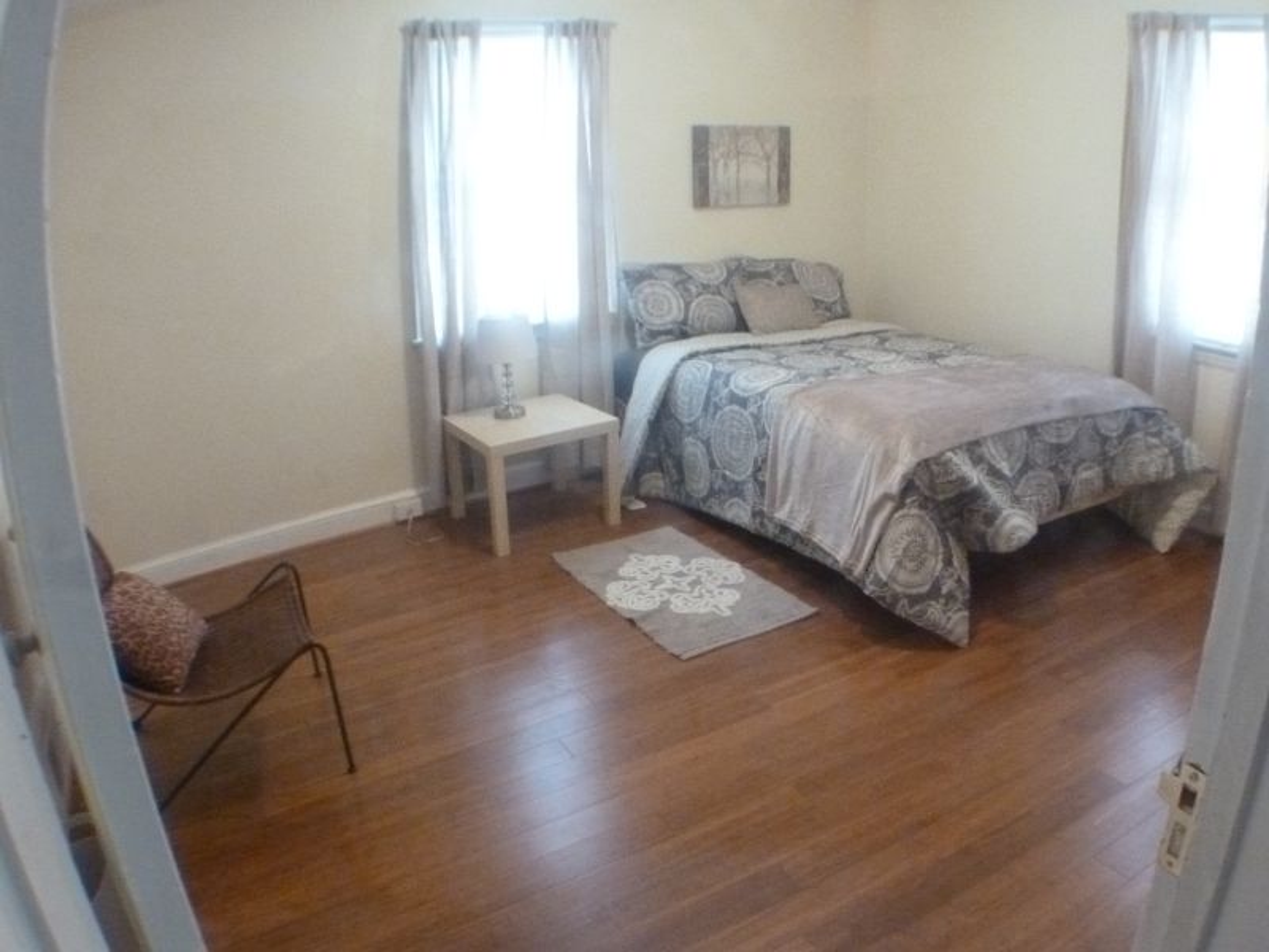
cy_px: 476
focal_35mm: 30
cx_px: 634
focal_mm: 5.4
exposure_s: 1/8
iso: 800
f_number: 6.3
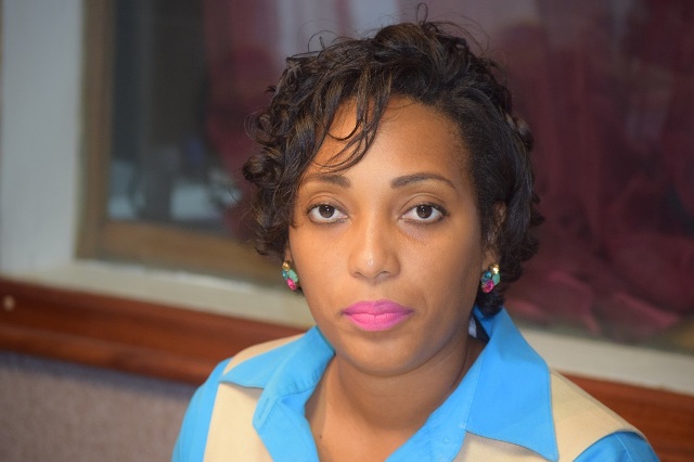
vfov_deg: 9.3
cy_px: 231
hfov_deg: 14.0
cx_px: 347
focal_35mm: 147
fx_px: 2832
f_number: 4.5
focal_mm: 98
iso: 1600
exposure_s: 1/60
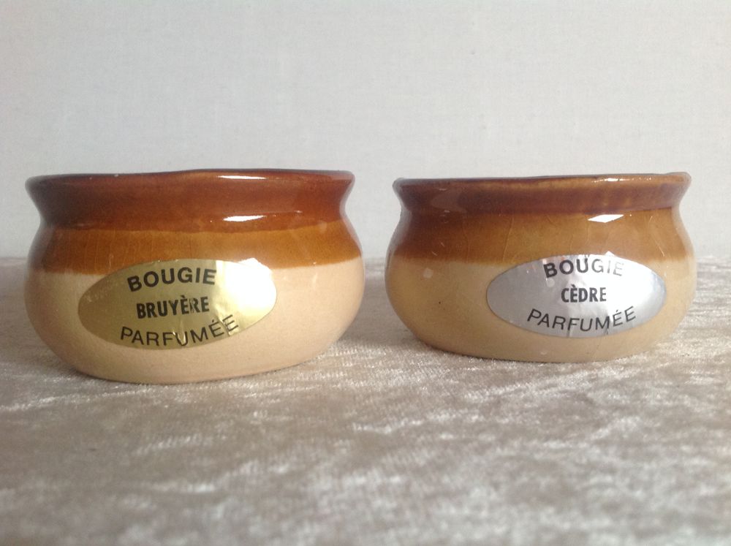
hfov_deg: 52.7
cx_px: 366
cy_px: 273
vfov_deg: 40.6
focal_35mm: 35
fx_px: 738
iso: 125
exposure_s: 1/15
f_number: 2.4
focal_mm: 4.28
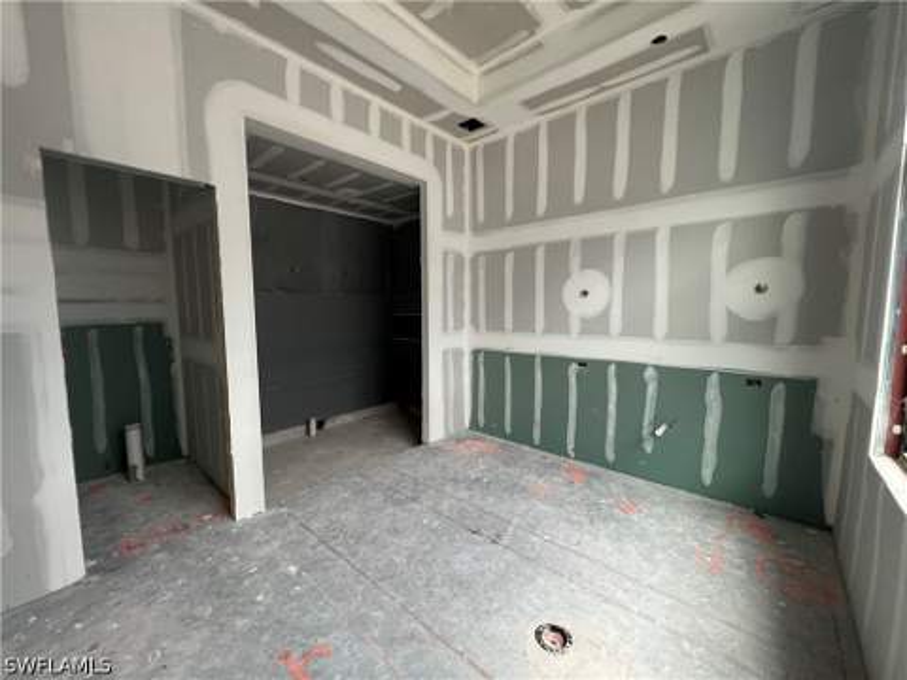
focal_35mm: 13
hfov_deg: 106.2
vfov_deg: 89.9
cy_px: 340
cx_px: 454
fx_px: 341
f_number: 1.8
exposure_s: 1/92
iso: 200
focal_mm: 1.57
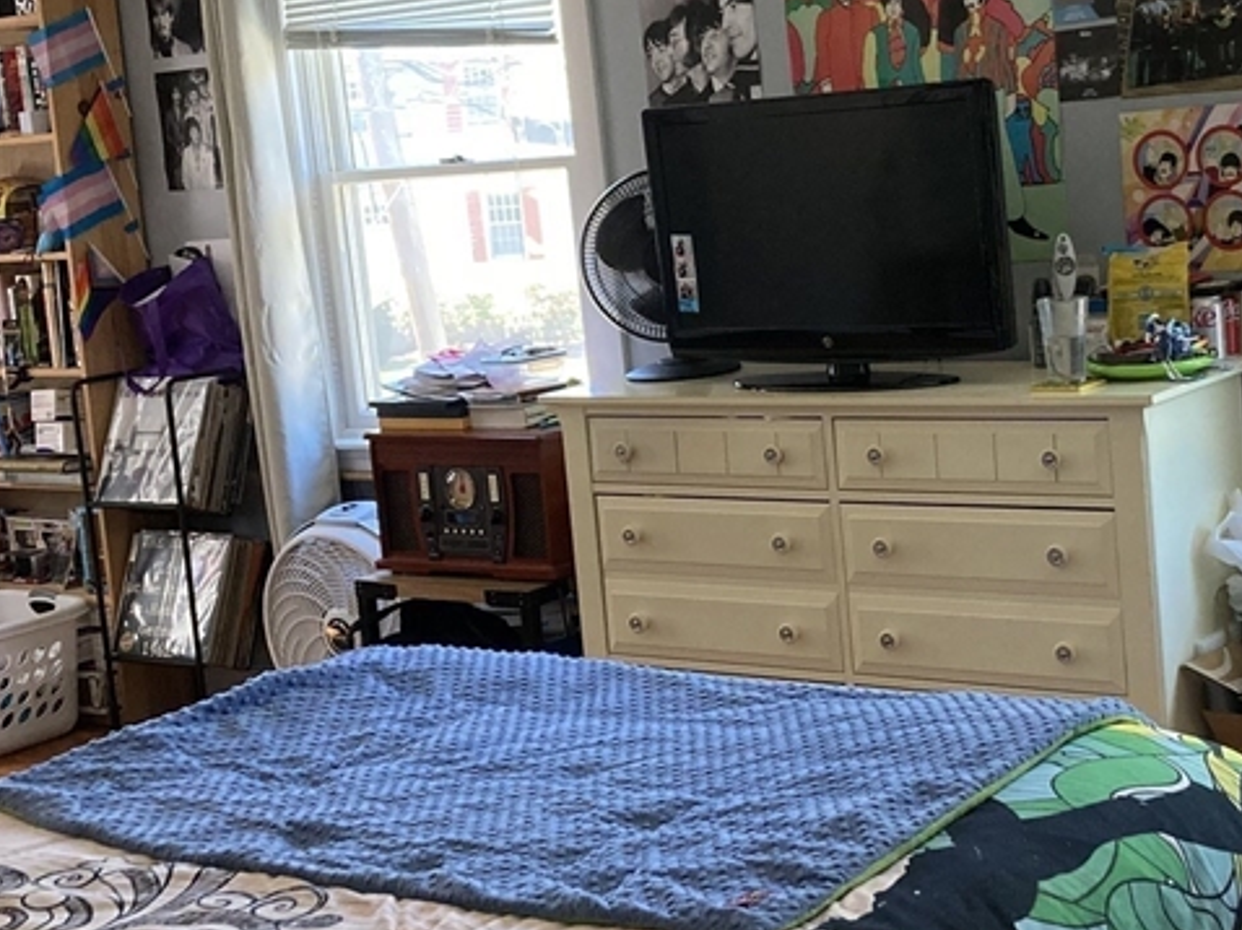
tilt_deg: -7.0
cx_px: 826
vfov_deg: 24.4
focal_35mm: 60
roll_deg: +4.8
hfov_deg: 31.9
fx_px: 2152
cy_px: 408
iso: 200
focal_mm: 3.99
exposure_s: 1/60
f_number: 1.8
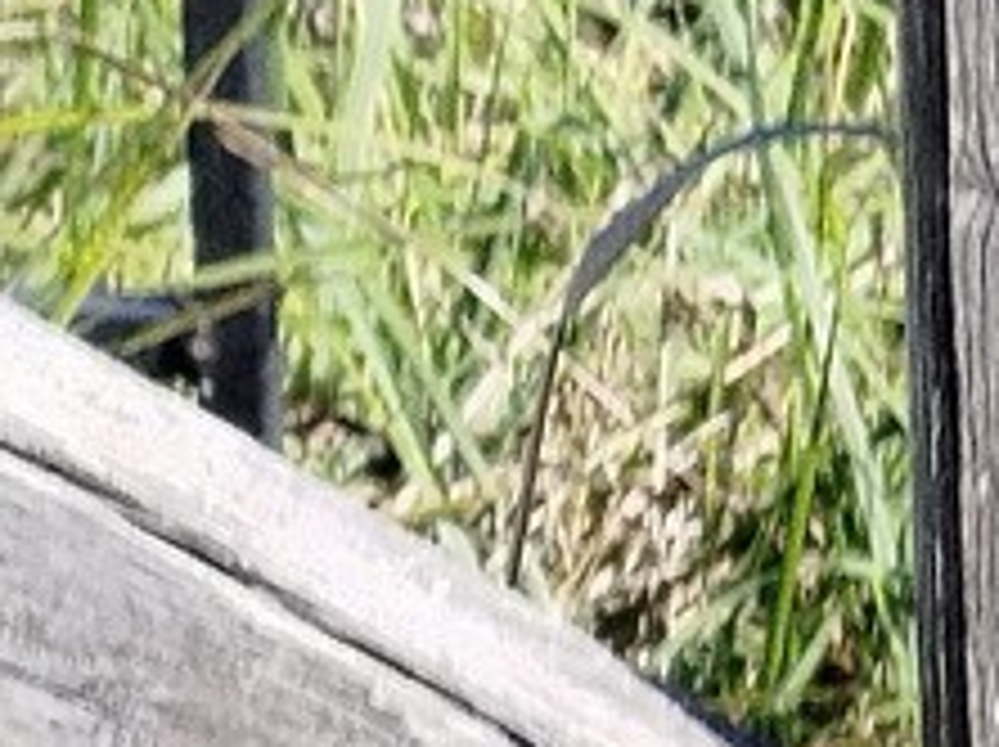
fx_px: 4267
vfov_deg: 10.0
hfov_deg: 12.8
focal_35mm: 148
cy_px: 351
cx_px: 1418
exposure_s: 1/332
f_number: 1.7
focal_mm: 5.31
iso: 50
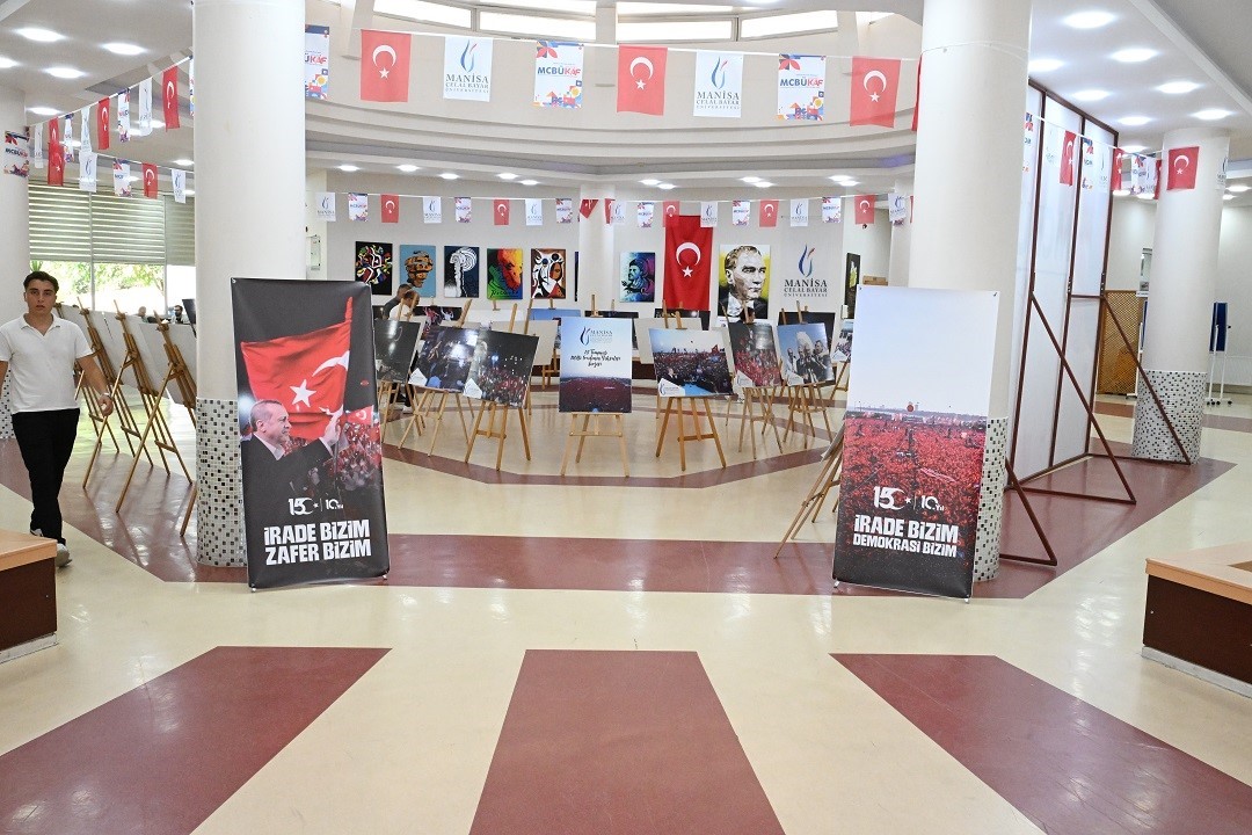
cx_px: 626
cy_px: 418
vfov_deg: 42.3
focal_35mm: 31
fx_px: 1078
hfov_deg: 60.3
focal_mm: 31
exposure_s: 1/200
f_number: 13
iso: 9000
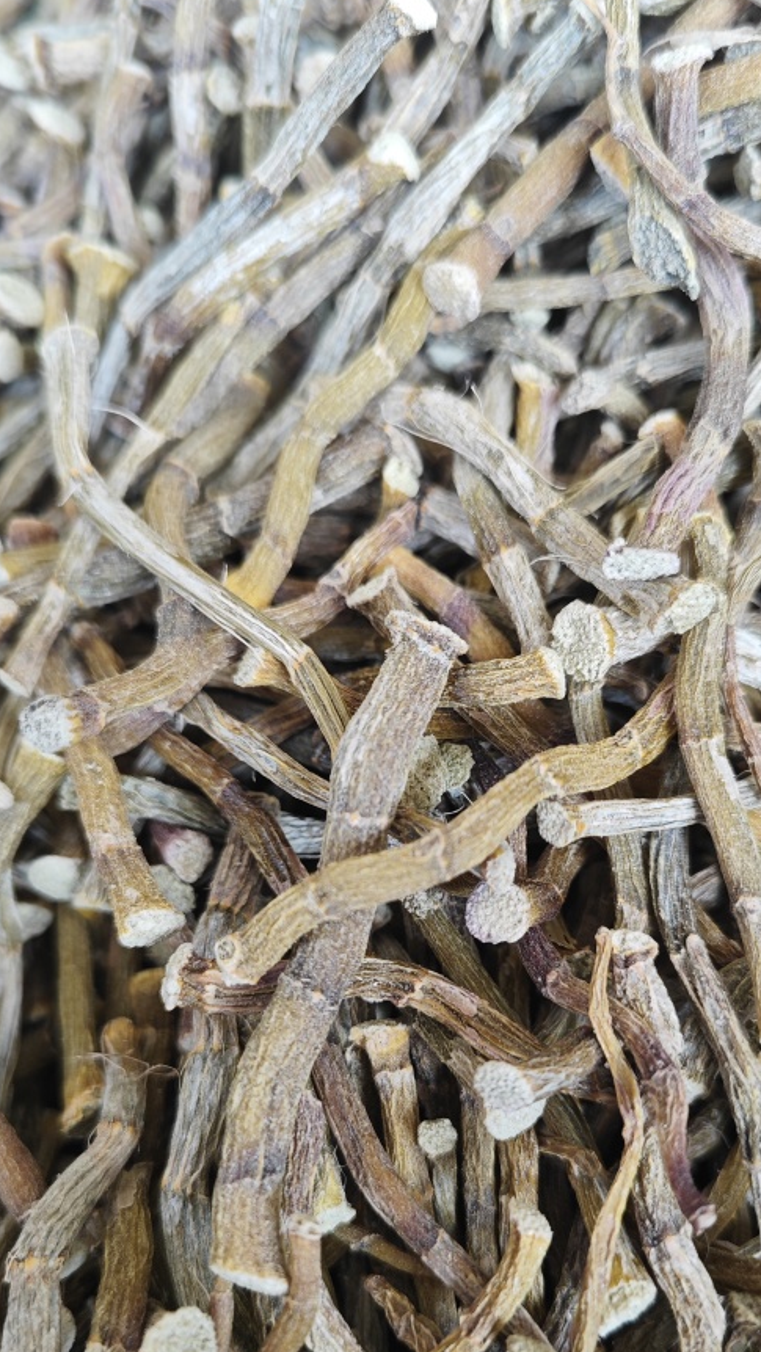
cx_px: 410
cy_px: 816
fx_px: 1112
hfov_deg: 37.8
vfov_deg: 62.0
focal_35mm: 31
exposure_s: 1/100
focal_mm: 5.43
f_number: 1.8
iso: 100
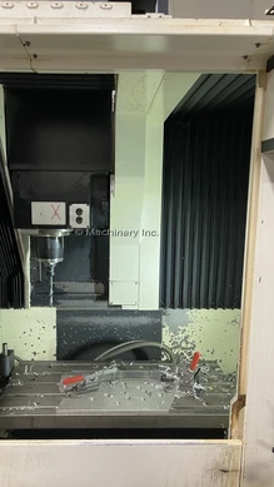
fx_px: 361
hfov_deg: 41.4
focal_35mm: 28
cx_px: 114
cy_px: 245
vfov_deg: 67.9
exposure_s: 1/60
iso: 200
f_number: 1.6
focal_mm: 5.1
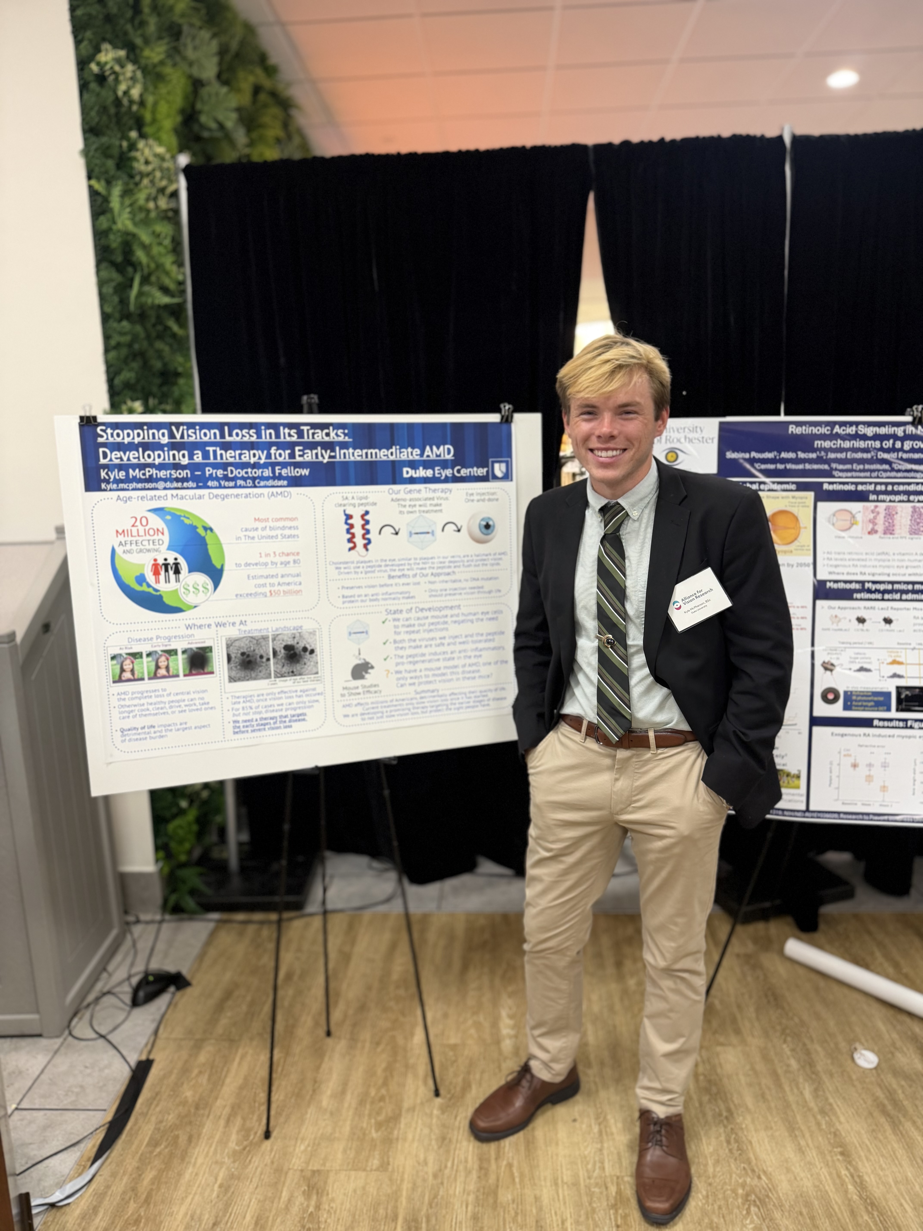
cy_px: 616
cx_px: 462
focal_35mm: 24
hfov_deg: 56.8
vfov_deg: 71.6
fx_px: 853
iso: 160
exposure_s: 1/60
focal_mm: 6.76
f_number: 1.78
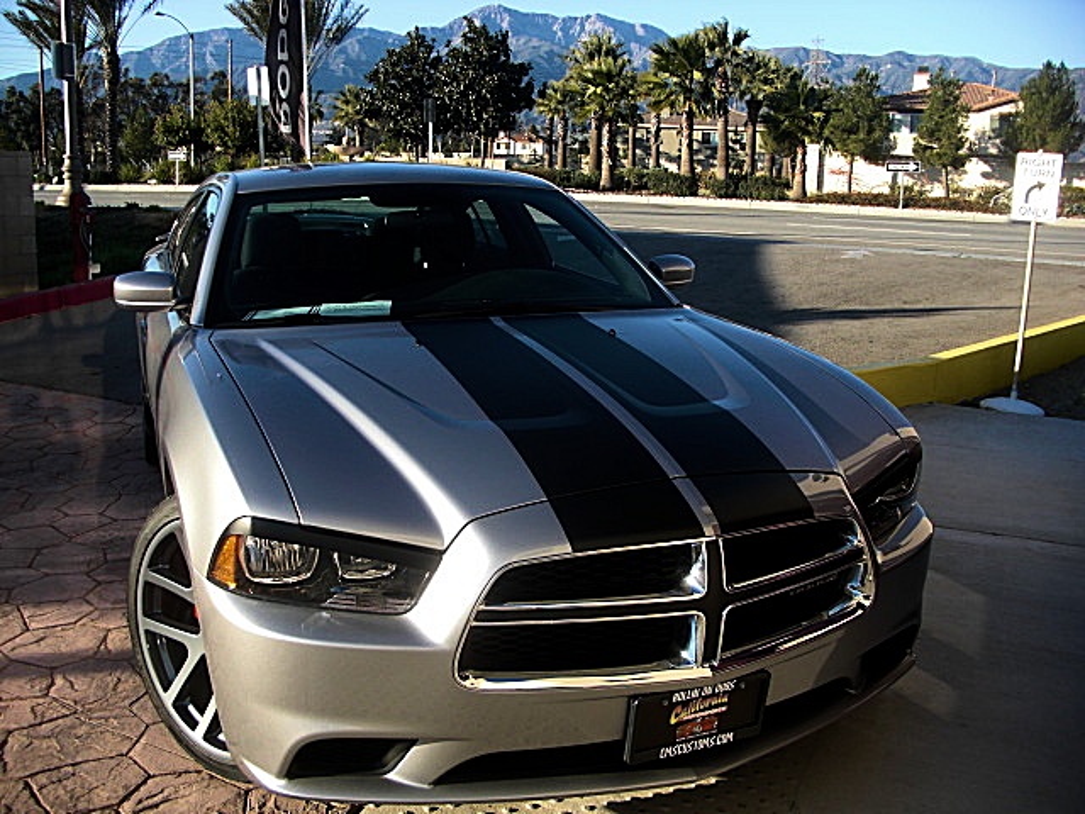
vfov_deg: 39.7
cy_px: 407
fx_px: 1128
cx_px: 542
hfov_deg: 51.4
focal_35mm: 36
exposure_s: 1/400
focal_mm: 6.3
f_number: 2.8
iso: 50
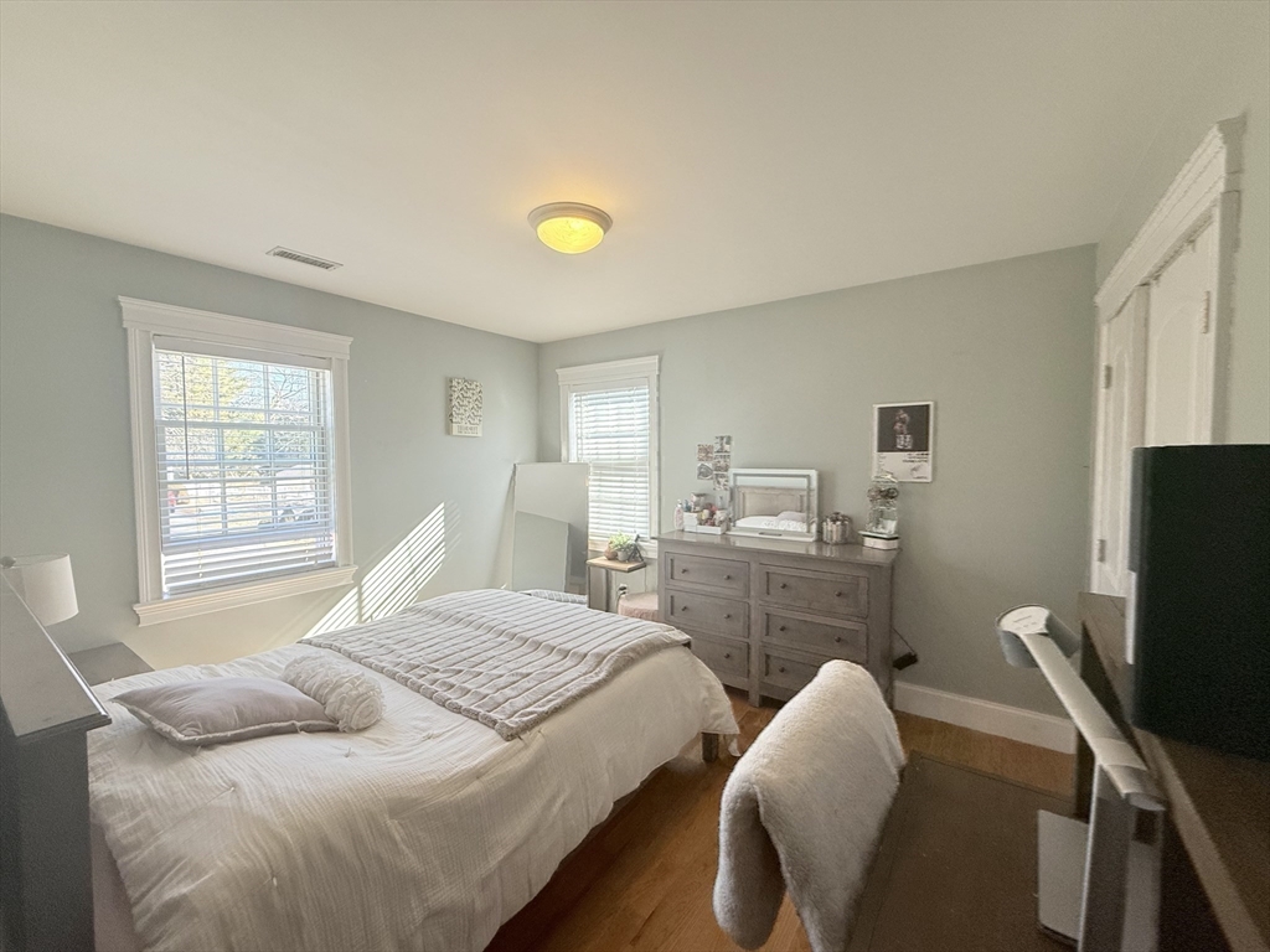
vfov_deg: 85.7
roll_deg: -0.7
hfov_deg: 102.1
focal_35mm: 14
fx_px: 514
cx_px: 635
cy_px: 476
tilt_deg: -1.8
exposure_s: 1/120
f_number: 2.2
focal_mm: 2.22
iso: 200
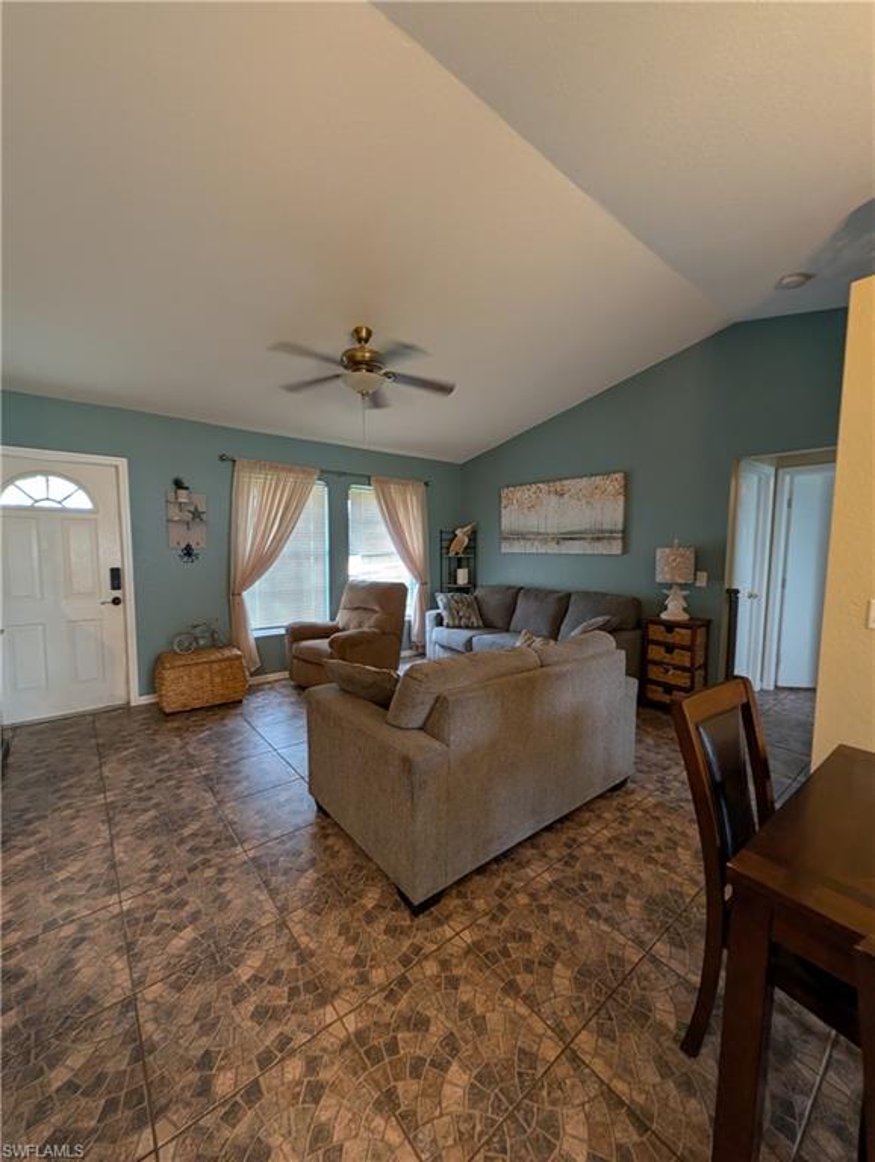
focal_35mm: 12
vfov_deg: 110.5
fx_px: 404
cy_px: 581
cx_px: 438
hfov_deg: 94.6
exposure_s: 1/40
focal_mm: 2.02
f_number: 1.7
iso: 94
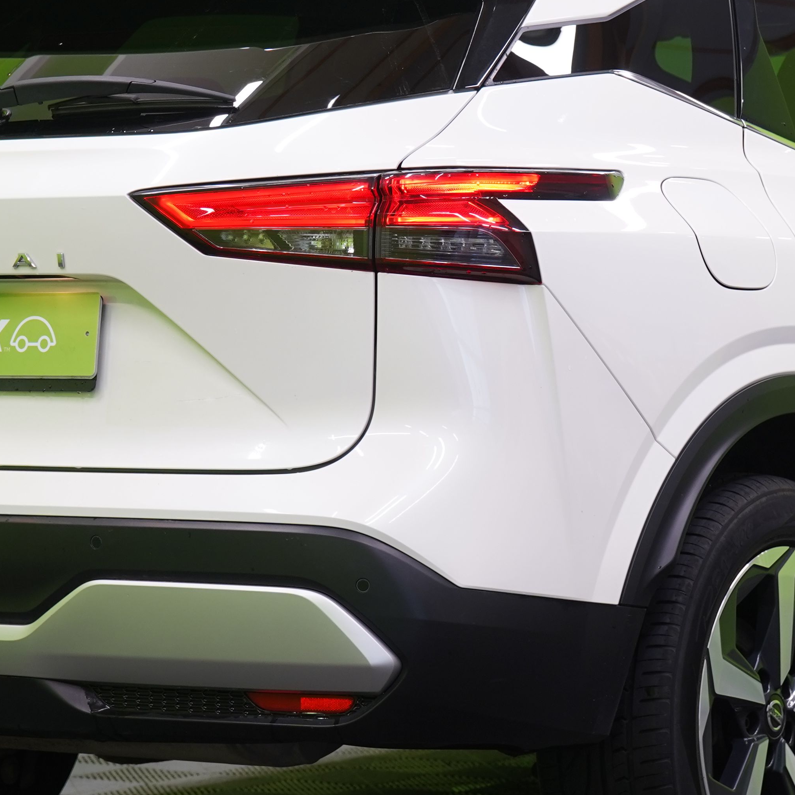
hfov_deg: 12.4
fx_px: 3664
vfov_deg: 12.4
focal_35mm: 141
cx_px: 564
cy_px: 317
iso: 400
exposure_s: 1/30
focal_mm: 56
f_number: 5
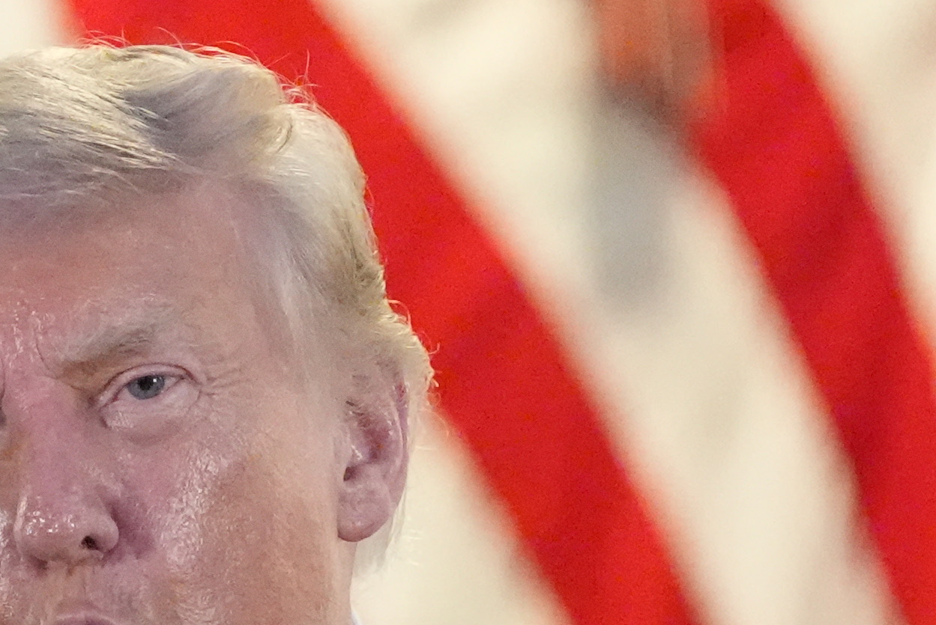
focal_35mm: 816
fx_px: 21233
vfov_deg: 1.7
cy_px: 851
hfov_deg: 2.5
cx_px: 144
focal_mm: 173
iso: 12800
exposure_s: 1/500
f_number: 2.8
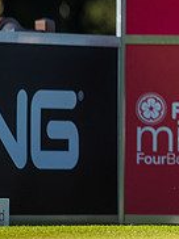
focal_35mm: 921
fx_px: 6365
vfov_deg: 2.2
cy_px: 10
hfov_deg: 1.6
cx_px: 371
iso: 250
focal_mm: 300
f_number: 4.5
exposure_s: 1/2000
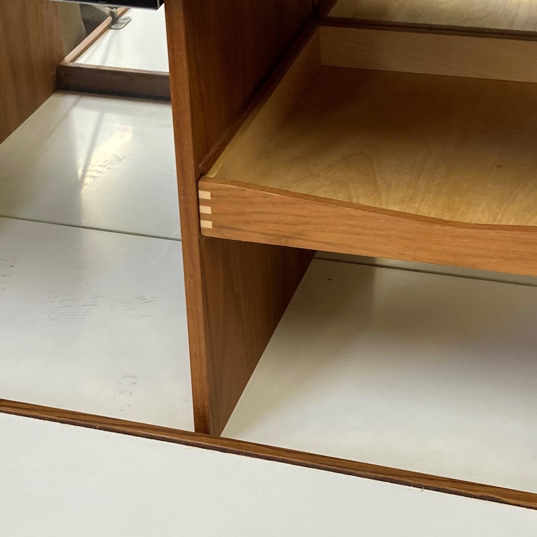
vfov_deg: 24.3
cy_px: 323
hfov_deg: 24.3
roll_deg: +4.4
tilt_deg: -32.0
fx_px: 1246
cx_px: 238
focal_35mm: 71
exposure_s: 1/50
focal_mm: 3.99
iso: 50
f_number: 1.8
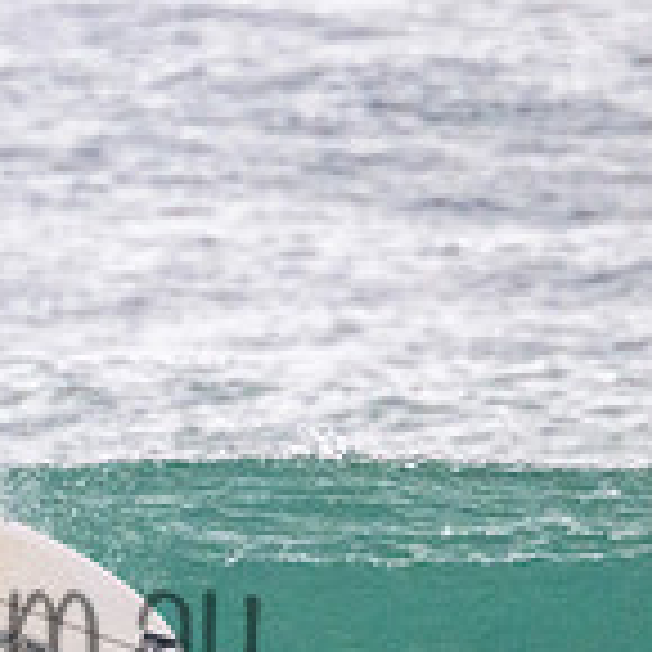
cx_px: -216
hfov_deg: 0.6
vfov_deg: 0.6
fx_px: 58047
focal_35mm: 2724
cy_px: 573
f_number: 11
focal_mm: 800
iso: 5000
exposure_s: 1/2000
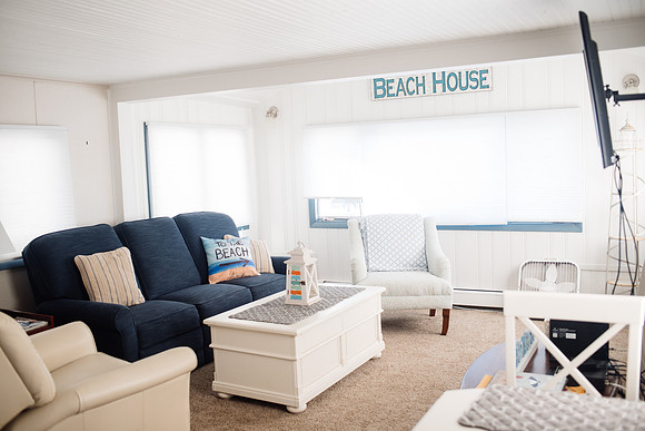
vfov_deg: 37.9
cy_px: 216
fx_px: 627
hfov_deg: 54.4
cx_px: 322
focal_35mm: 35
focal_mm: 35
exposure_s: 1/500
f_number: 2.8
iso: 1000
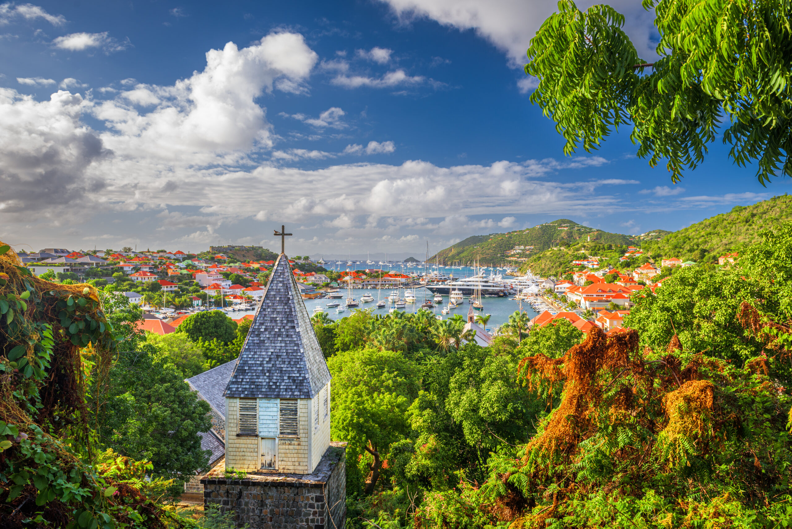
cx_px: 396
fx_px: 528
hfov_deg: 73.7
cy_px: 264
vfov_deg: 53.2
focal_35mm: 24
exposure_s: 1/50
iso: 160
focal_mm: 24
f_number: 8
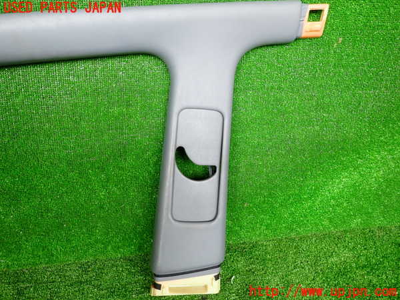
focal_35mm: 25
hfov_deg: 69.4
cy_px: 150
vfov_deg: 54.9
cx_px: 200
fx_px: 289
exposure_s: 1/125
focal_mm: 4.5
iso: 125
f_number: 2
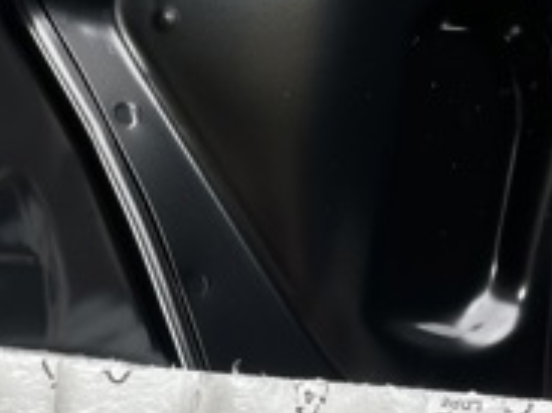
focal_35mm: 91
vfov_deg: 16.0
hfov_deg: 21.2
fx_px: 1450
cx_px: 84
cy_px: 393
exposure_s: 1/100
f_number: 1.6
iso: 32
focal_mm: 4.2
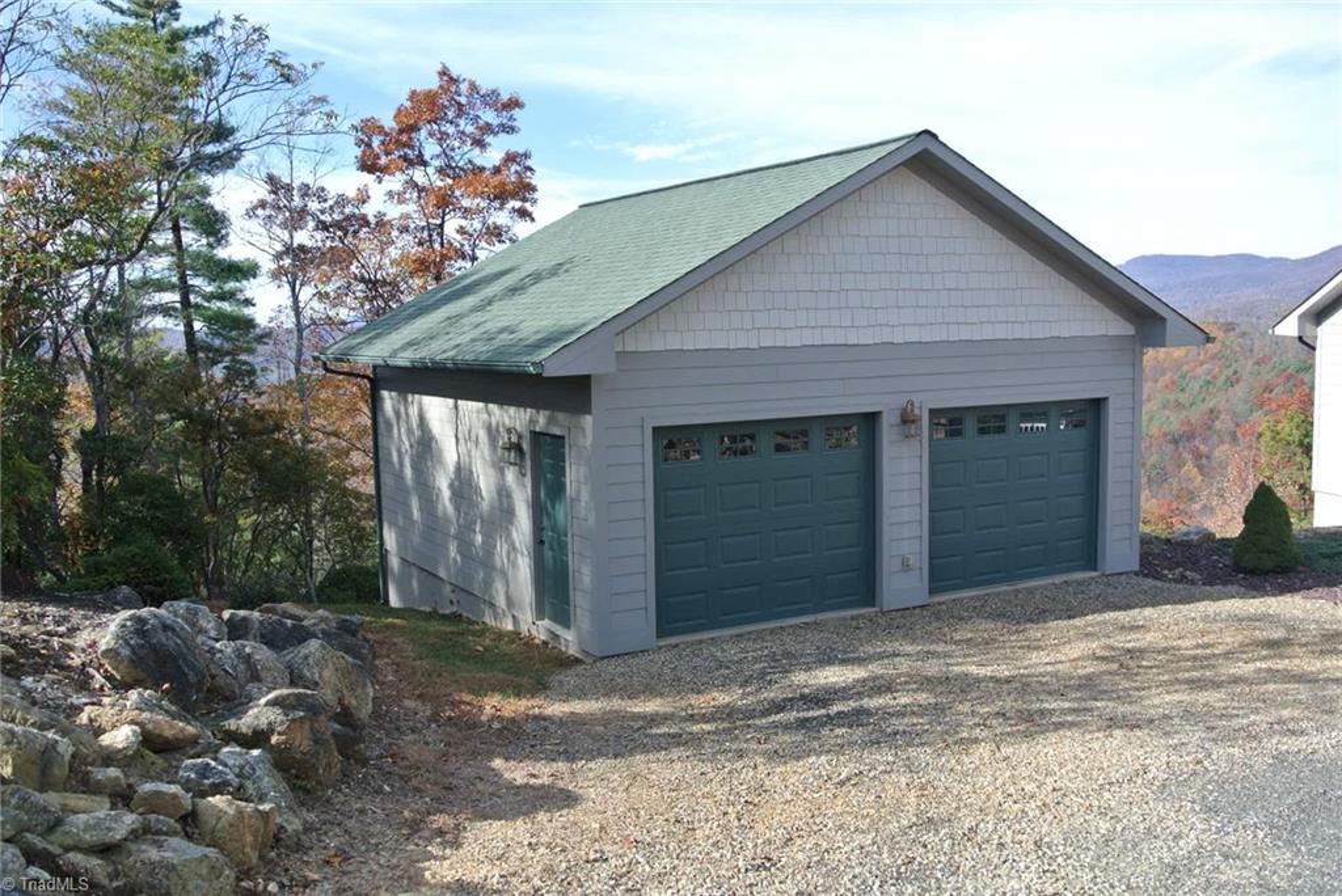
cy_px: 448
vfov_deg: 38.9
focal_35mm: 34
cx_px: 671
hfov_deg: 55.8
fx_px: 1268
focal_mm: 12.7
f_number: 4.5
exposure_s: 1/320
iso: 100
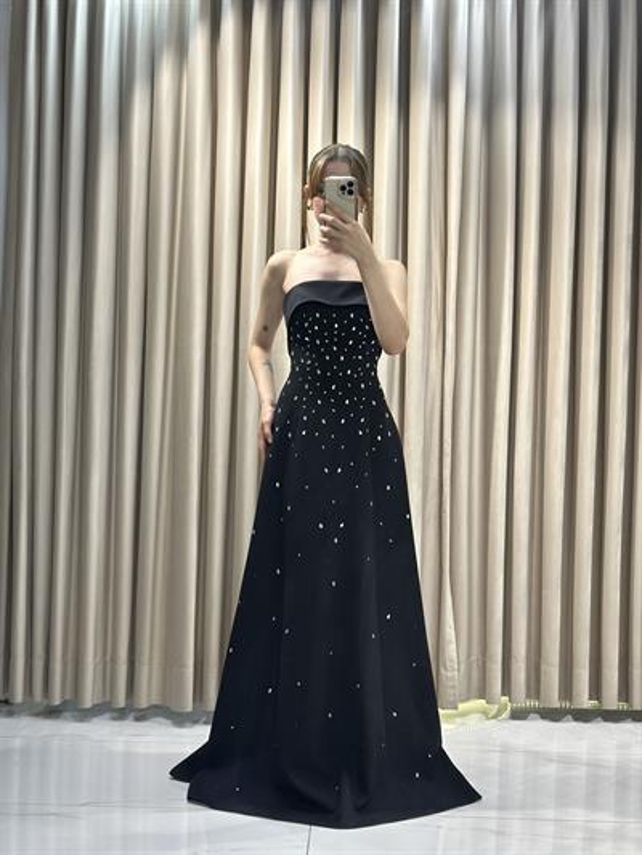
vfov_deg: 39.6
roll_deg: -1.8
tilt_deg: -21.7
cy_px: 428
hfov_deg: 30.3
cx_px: 321
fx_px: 1186
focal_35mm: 48
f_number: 1.78
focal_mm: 6.86
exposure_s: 1/263
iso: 80
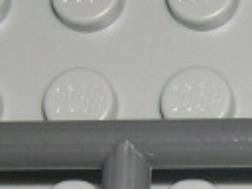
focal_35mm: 303
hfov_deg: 6.3
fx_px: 2206
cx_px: 543
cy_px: 181
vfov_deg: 4.9
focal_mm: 8
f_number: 7.6
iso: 100
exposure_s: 1/60
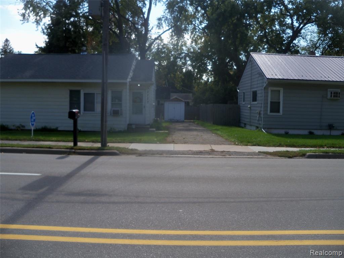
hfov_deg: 52.6
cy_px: 129
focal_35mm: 35
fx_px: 348
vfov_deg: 40.7
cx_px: 172
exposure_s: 1/640
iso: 80
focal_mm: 6.2
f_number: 3.5
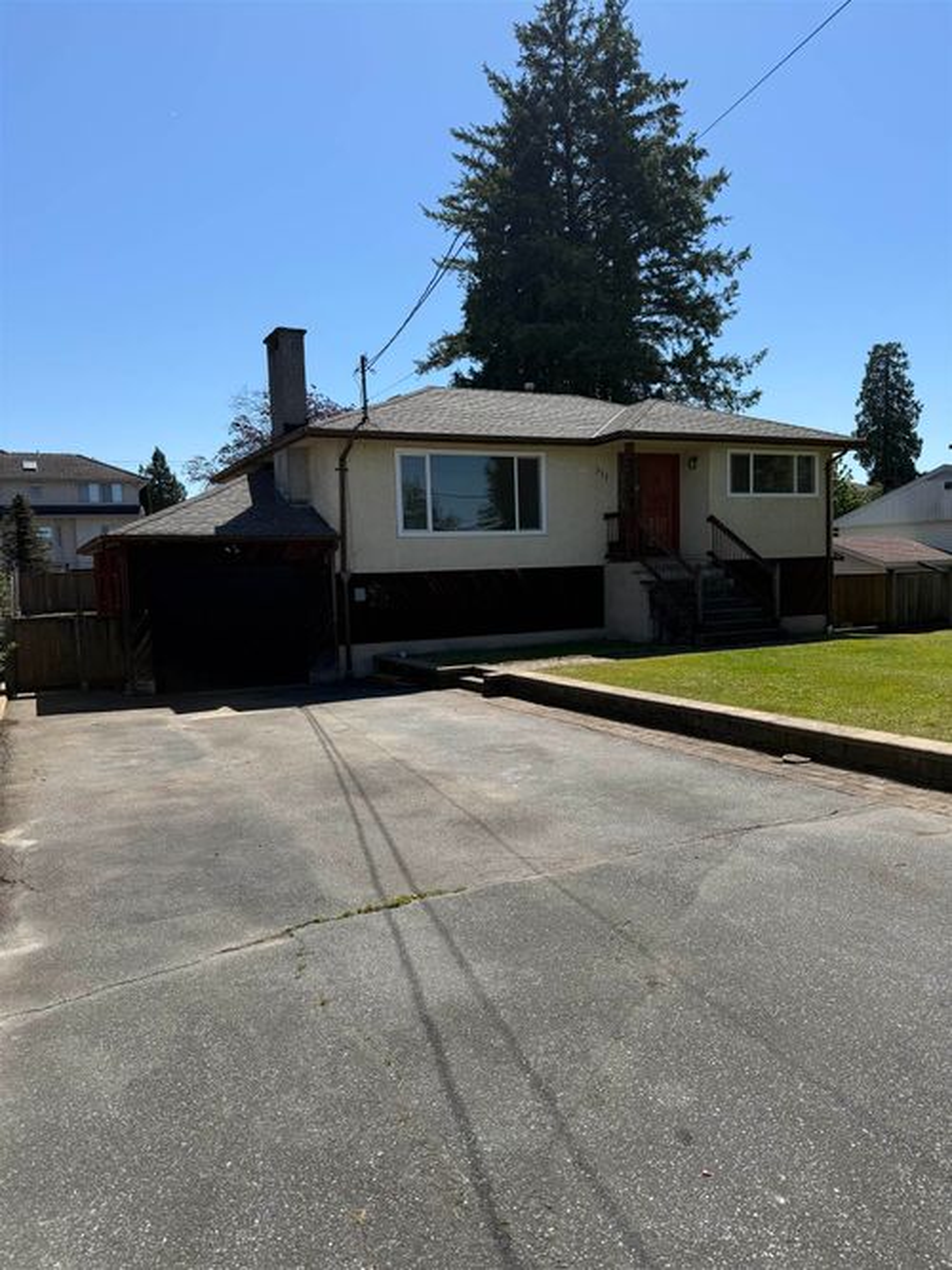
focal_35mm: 24
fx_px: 880
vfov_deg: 71.6
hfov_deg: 56.8
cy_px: 635
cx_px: 476
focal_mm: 6.76
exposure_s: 1/4975
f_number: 1.78
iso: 80
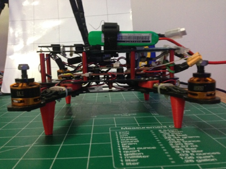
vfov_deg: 43.0
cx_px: 113
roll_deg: +1.4
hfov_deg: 55.3
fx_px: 215
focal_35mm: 33
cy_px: 84
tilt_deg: -8.8
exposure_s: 1/20
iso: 320
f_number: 2.4
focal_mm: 4.12
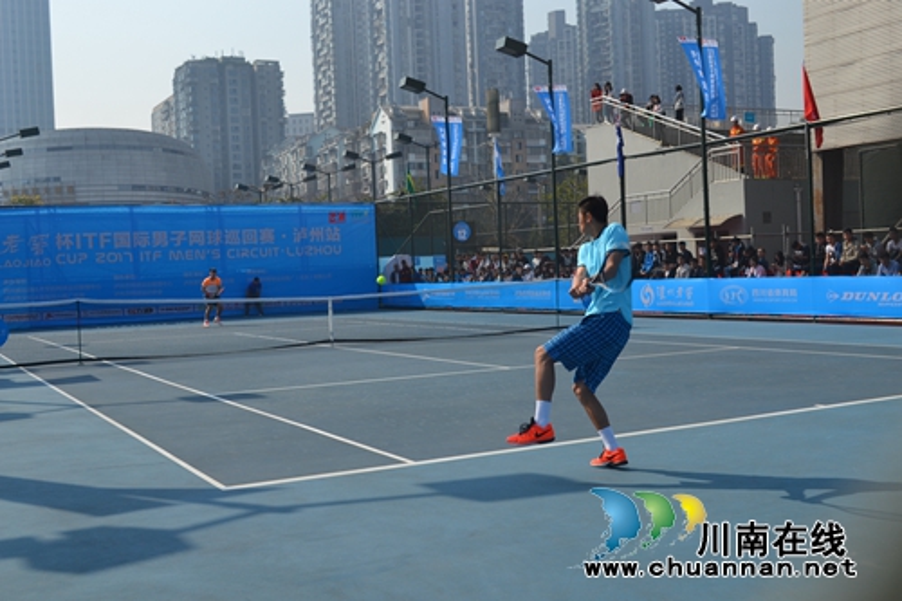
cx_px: 451
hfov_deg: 49.6
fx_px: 977
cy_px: 300
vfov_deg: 34.2
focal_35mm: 39
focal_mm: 26
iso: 100
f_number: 8
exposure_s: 1/250
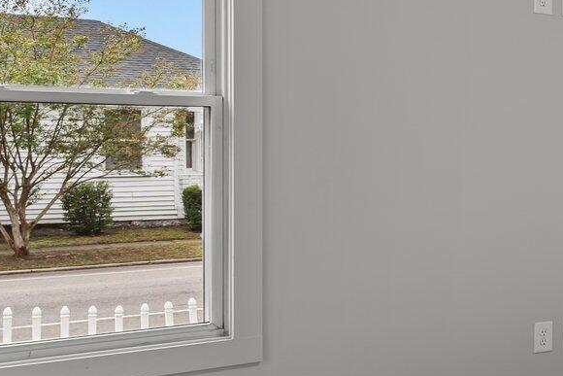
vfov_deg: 22.6
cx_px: 830
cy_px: 156
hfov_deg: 25.6
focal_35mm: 60
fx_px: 939
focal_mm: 17
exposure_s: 1
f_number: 5
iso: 100
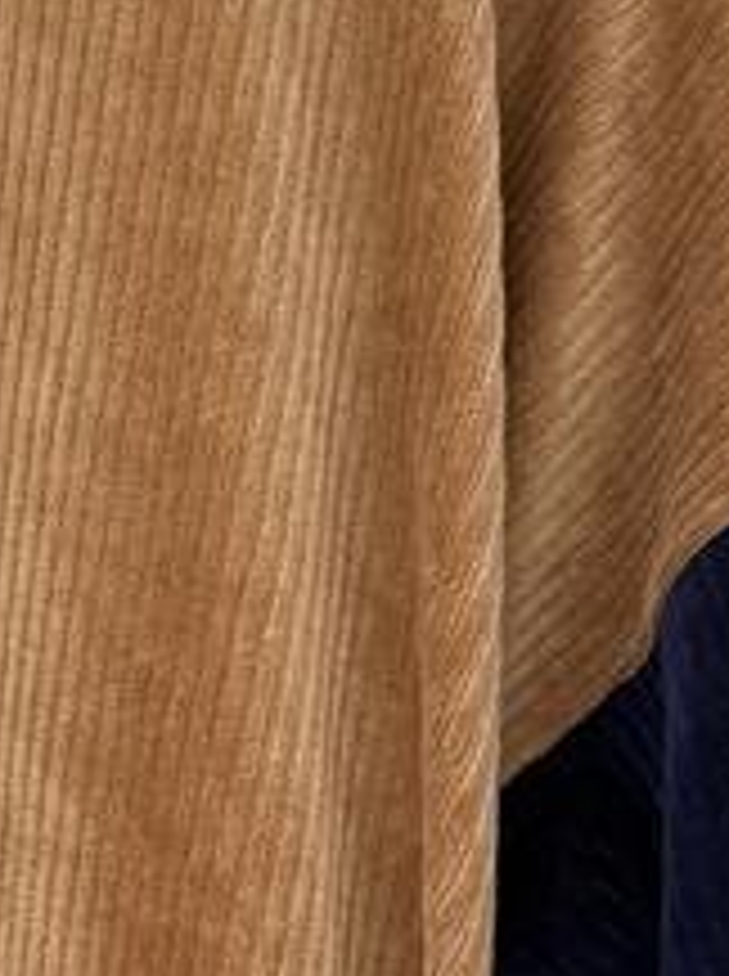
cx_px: -495
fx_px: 3746
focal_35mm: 133
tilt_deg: -5.0
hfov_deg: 10.6
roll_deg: -0.1
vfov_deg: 14.3
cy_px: 1210
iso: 80
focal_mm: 6.76
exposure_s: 1/722
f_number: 1.78
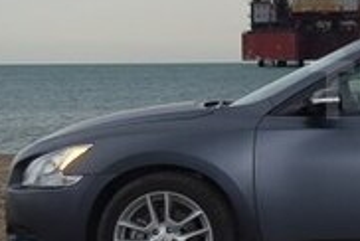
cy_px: 91
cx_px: 512
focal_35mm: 152
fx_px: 1522
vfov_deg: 9.1
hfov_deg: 12.9
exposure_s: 1/200
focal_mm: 28
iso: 100
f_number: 4.5
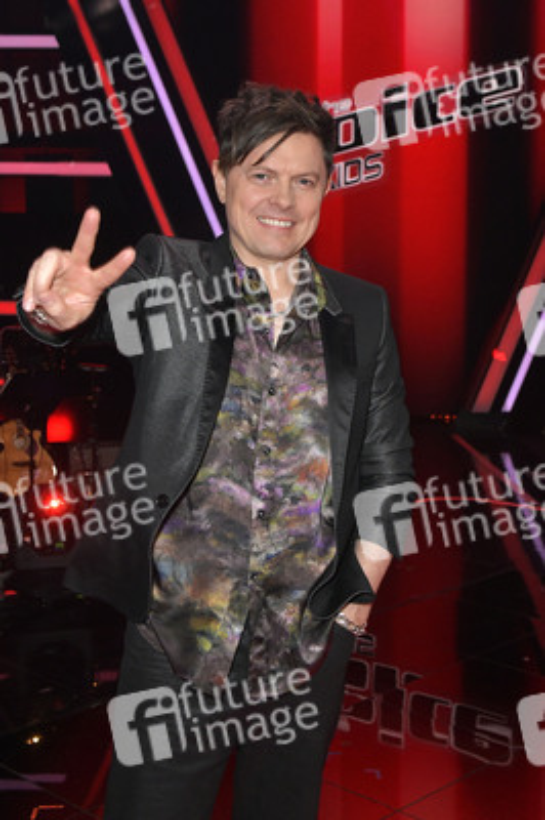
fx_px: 910
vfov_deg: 48.5
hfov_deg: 33.3
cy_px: 410
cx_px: 272
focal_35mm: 40
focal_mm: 40
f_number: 7.1
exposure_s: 1/200
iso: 2500
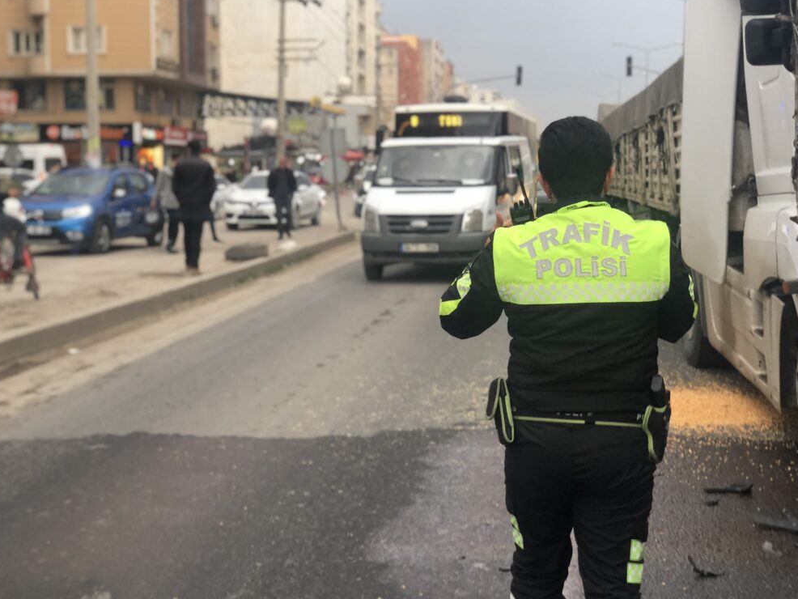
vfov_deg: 27.0
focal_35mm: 54
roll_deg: +3.0
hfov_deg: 35.5
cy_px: 301
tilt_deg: -4.6
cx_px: 403
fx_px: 1245
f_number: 2.4
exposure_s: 1/50
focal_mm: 6
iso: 64
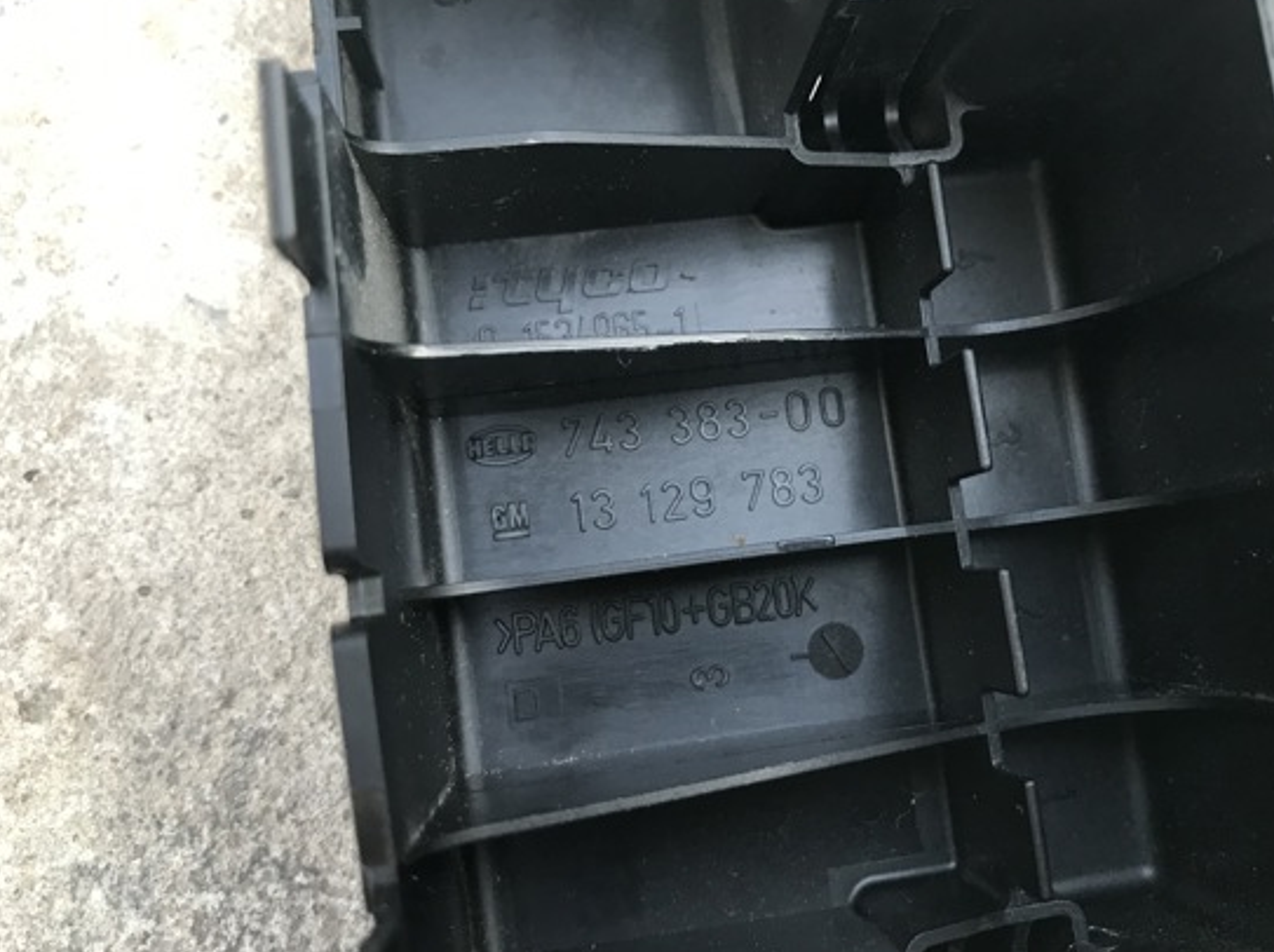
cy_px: 451
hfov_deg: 55.3
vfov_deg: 42.9
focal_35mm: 33
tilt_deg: -80.2
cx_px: 709
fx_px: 1213
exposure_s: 1/33
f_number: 1.8
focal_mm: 3.99
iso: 32
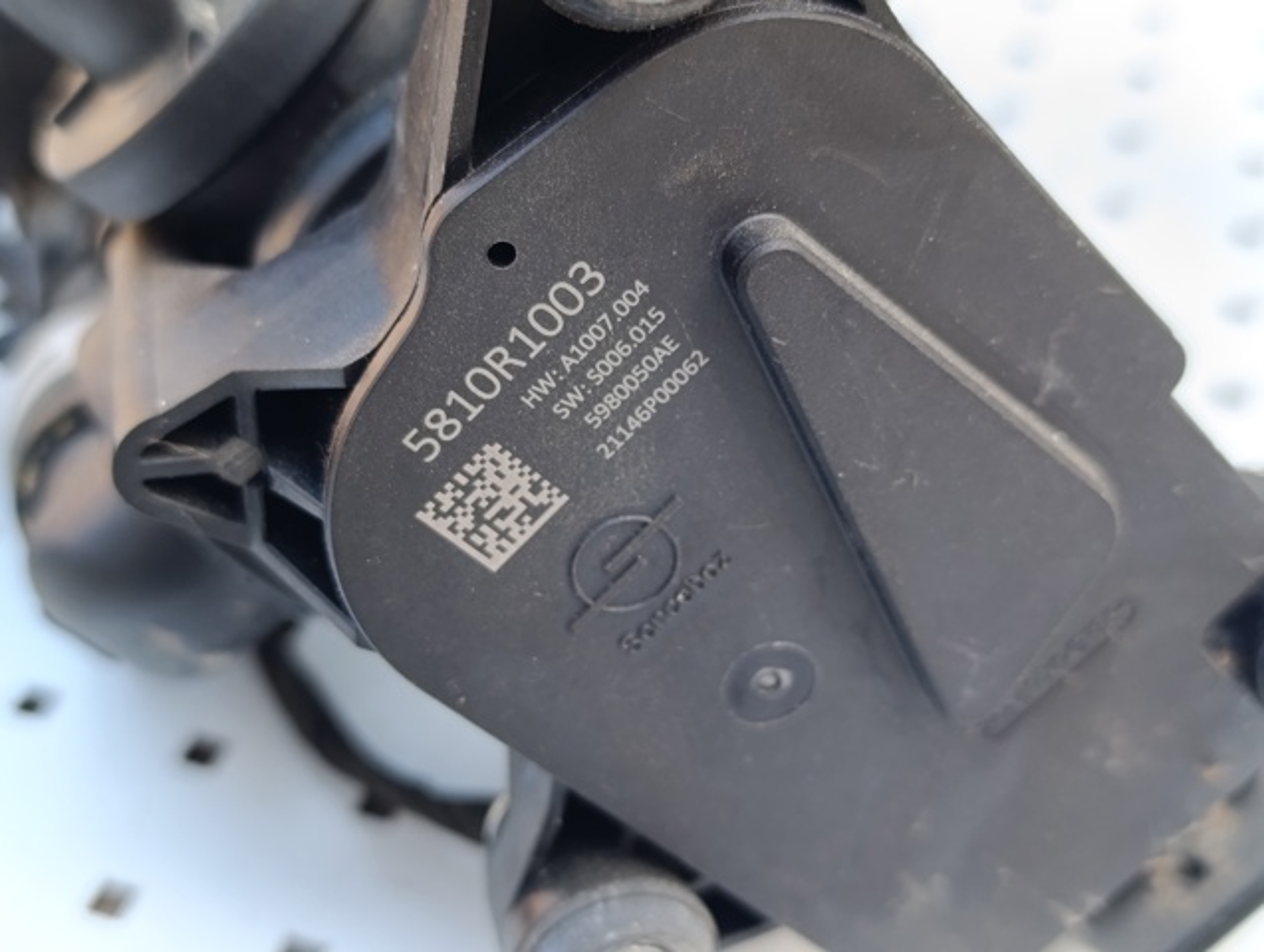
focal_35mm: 46
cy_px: 476
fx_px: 1683
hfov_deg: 41.2
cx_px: 632
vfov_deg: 31.6
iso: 250
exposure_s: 1/99.9
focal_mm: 6.14
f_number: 1.6
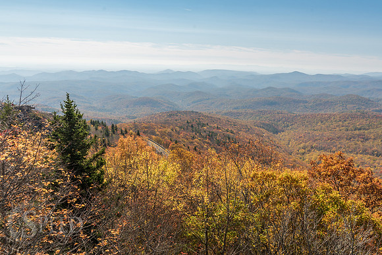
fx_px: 311
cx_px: 195
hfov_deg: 63.1
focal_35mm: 29
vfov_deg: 44.5
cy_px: 128
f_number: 8
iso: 200
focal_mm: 28
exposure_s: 1/320
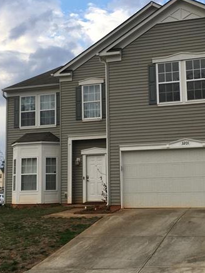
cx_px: 131
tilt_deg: +8.7
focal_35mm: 51
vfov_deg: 37.5
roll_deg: +2.1
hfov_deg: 28.4
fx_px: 403
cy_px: 126
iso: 25
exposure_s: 1/319
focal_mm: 4.15
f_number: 2.2
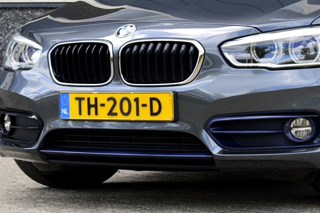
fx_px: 1012
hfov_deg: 17.8
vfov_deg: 11.9
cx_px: 248
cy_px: 36
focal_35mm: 114
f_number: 9
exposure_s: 1/160
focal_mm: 38
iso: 400
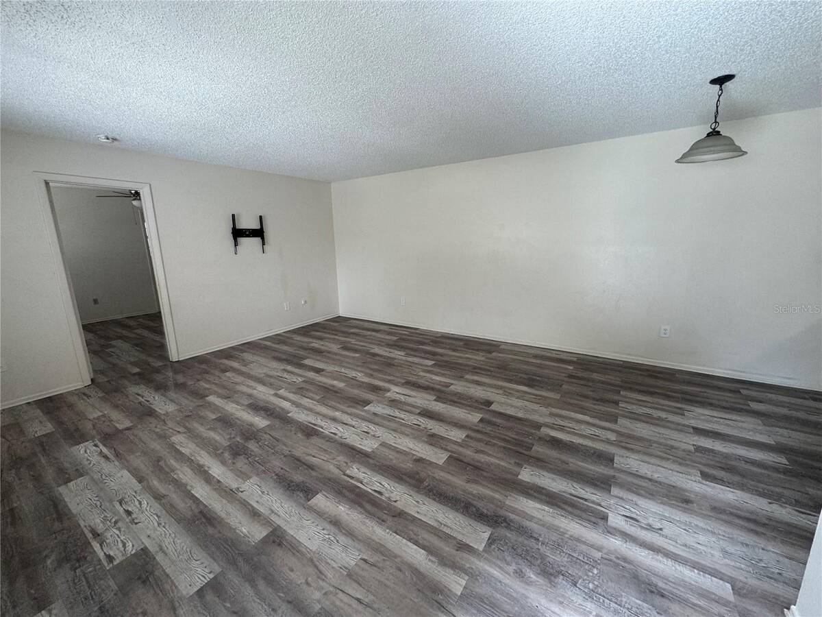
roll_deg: +1.2
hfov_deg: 102.1
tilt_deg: -13.7
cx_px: 411
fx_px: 332
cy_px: 308
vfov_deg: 85.7
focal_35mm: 14
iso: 100
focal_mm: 2.22
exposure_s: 1/99
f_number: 2.2
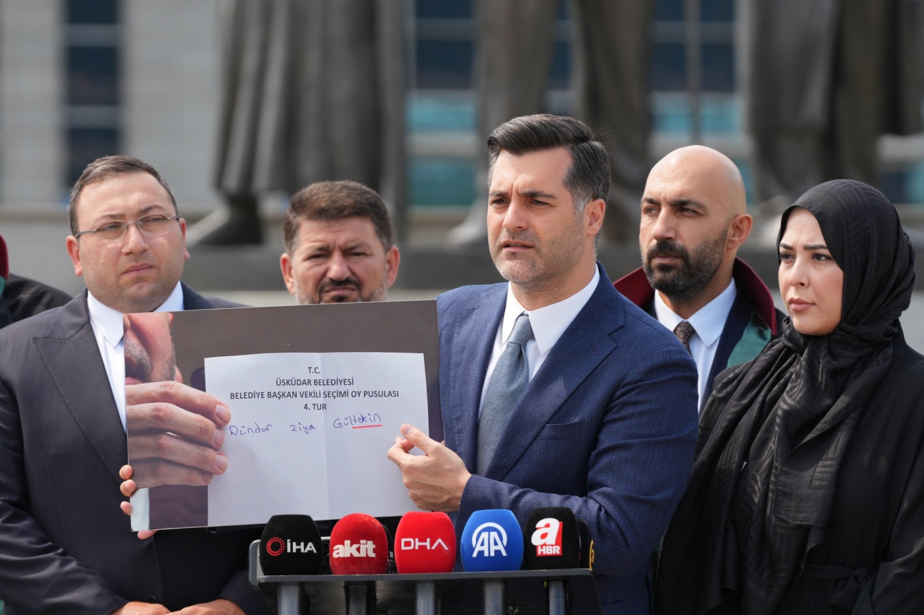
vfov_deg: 6.0
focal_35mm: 228
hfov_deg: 9.0
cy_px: 308
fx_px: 5850
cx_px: 462
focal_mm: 152
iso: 200
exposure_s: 1/1250
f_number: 3.5
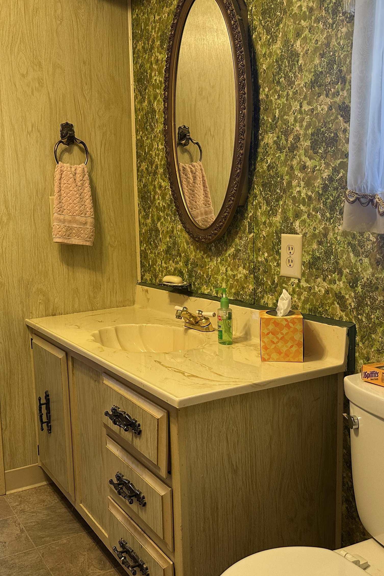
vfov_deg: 55.8
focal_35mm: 34
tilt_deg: -7.9
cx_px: 122
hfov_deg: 38.4
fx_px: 544
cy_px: 290
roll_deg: +2.0
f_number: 1.78
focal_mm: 6.86
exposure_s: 1/60
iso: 160
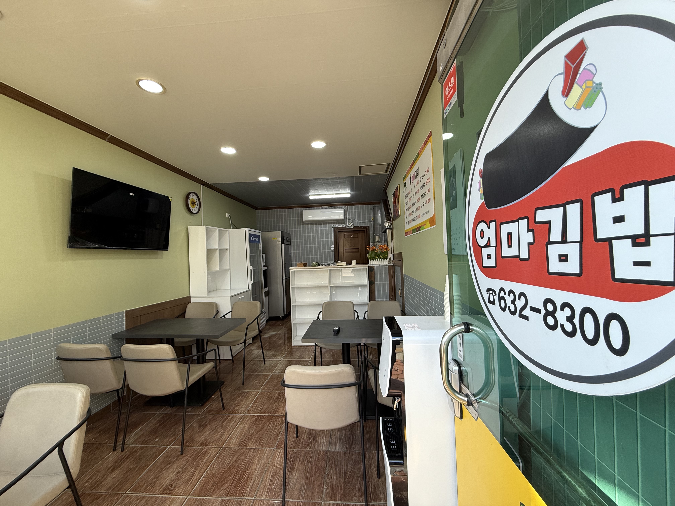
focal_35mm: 14
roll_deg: +1.5
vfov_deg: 85.7
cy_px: 253
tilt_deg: +0.2
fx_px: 273
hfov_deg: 102.1
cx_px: 338
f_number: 2.2
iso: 64
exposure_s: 1/120
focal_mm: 2.22
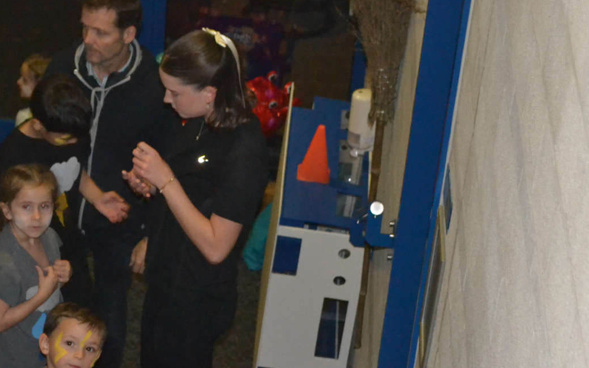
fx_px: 1749
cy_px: 340
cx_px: 81
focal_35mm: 109
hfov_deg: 18.8
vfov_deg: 11.9
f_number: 5
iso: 3200
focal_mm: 36
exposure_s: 1/60
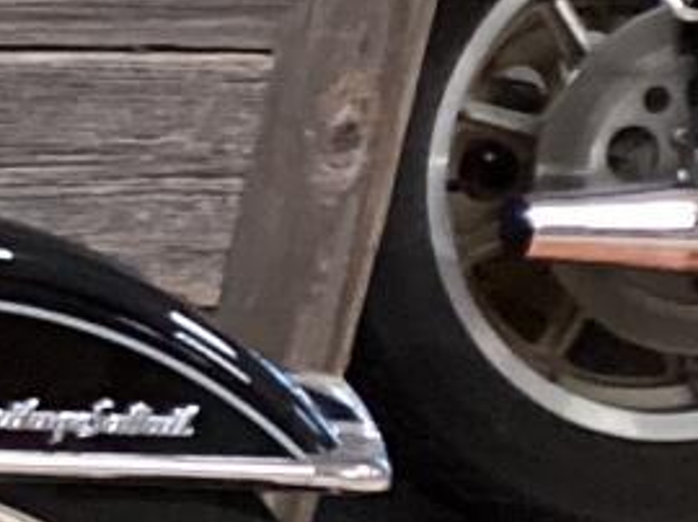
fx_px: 4634
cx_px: -1825
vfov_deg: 6.4
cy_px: 437
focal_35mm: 230
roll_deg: -3.3
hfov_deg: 7.1
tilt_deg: -23.7
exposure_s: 1/40
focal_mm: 3.3
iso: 250
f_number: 2.4
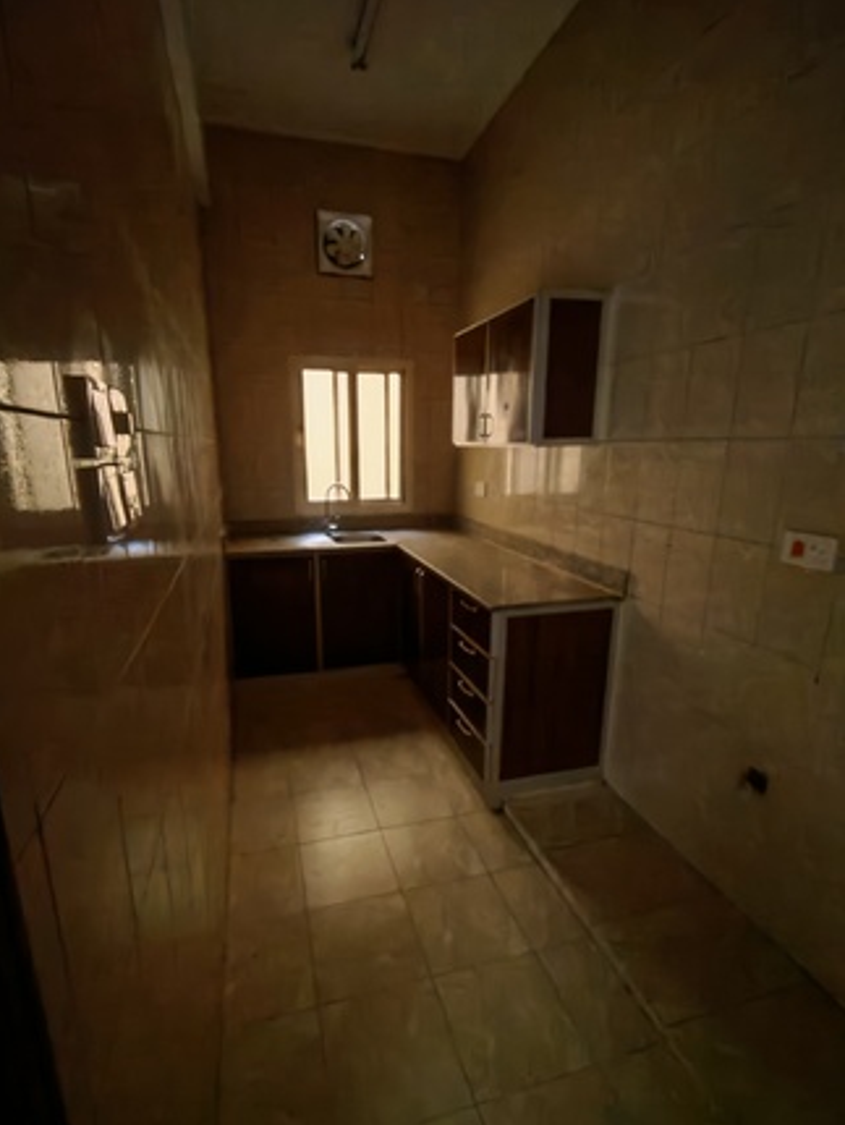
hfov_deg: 74.7
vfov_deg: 90.9
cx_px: 399
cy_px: 593
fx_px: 553
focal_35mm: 17
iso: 3200
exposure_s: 1/7
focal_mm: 1.96
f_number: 2.2
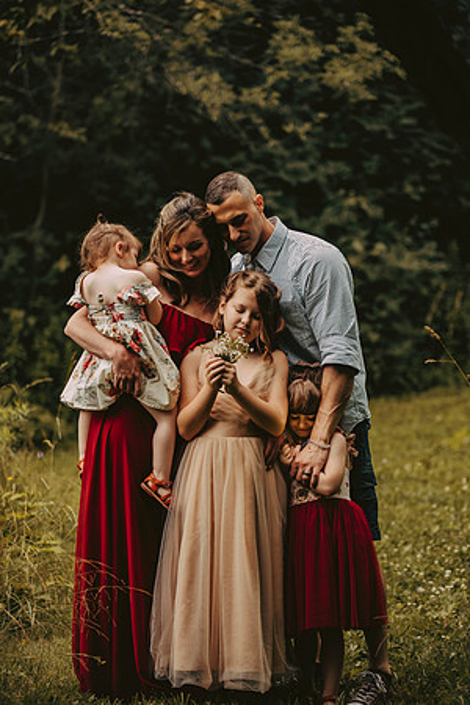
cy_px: 352
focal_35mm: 120
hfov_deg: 11.4
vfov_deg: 17.1
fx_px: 2350
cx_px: 235
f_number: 2.8
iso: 640
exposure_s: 1/1250
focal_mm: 120
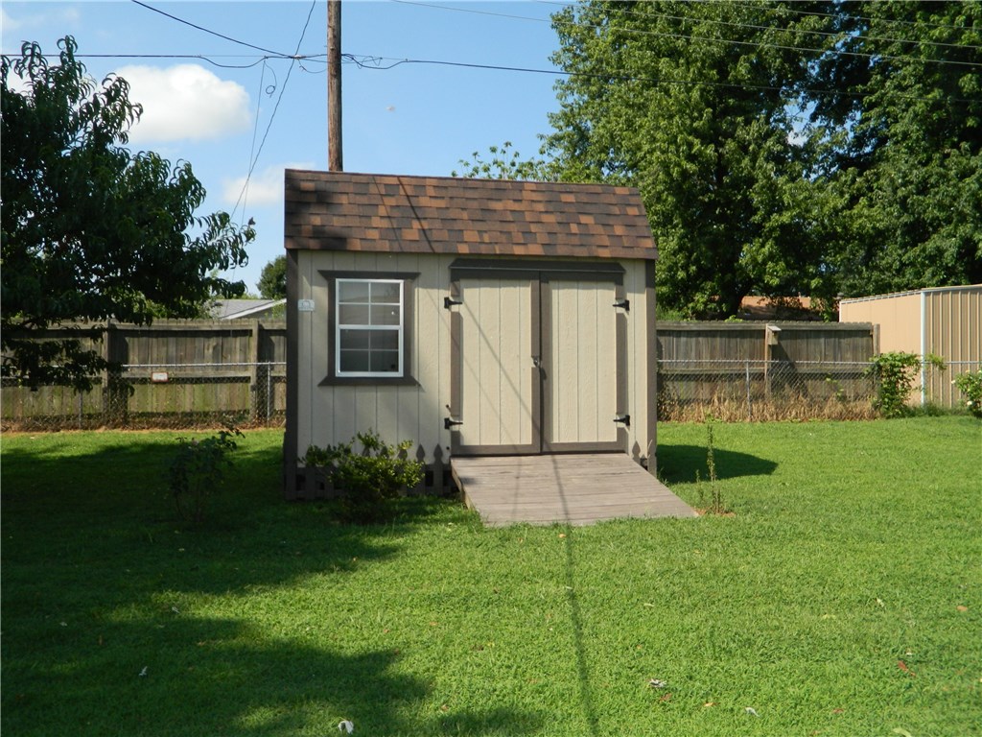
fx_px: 879
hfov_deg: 58.4
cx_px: 491
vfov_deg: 45.4
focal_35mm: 31
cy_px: 368
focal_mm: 5.6
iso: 110
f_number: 3.2
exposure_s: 1/1000
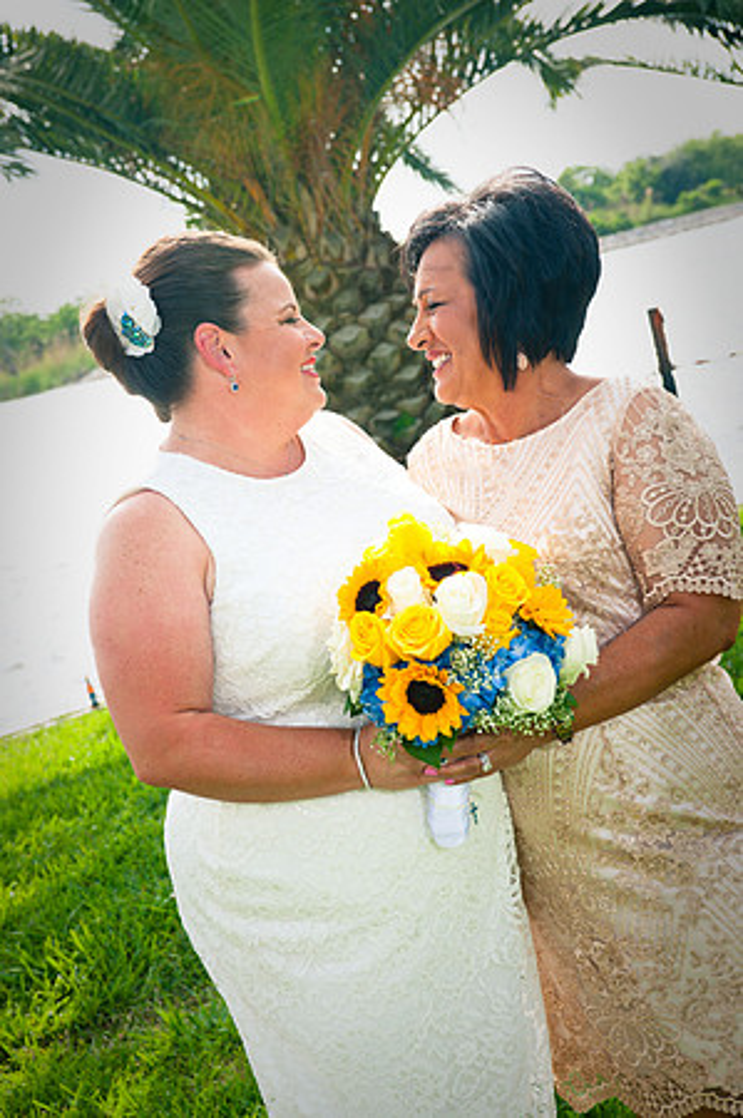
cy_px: 559
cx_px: 372
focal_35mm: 70
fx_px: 2172
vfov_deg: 28.9
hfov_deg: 19.4
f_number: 8
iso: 160
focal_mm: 70
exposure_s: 1/320
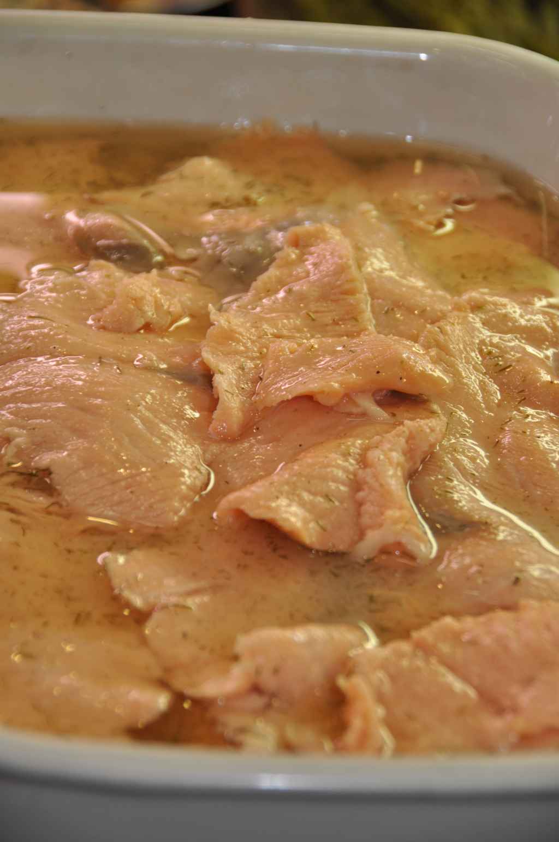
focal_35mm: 142
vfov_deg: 14.4
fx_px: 3328
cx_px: 280
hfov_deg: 9.6
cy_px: 421
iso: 400
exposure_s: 1/60
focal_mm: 95
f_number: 5.3
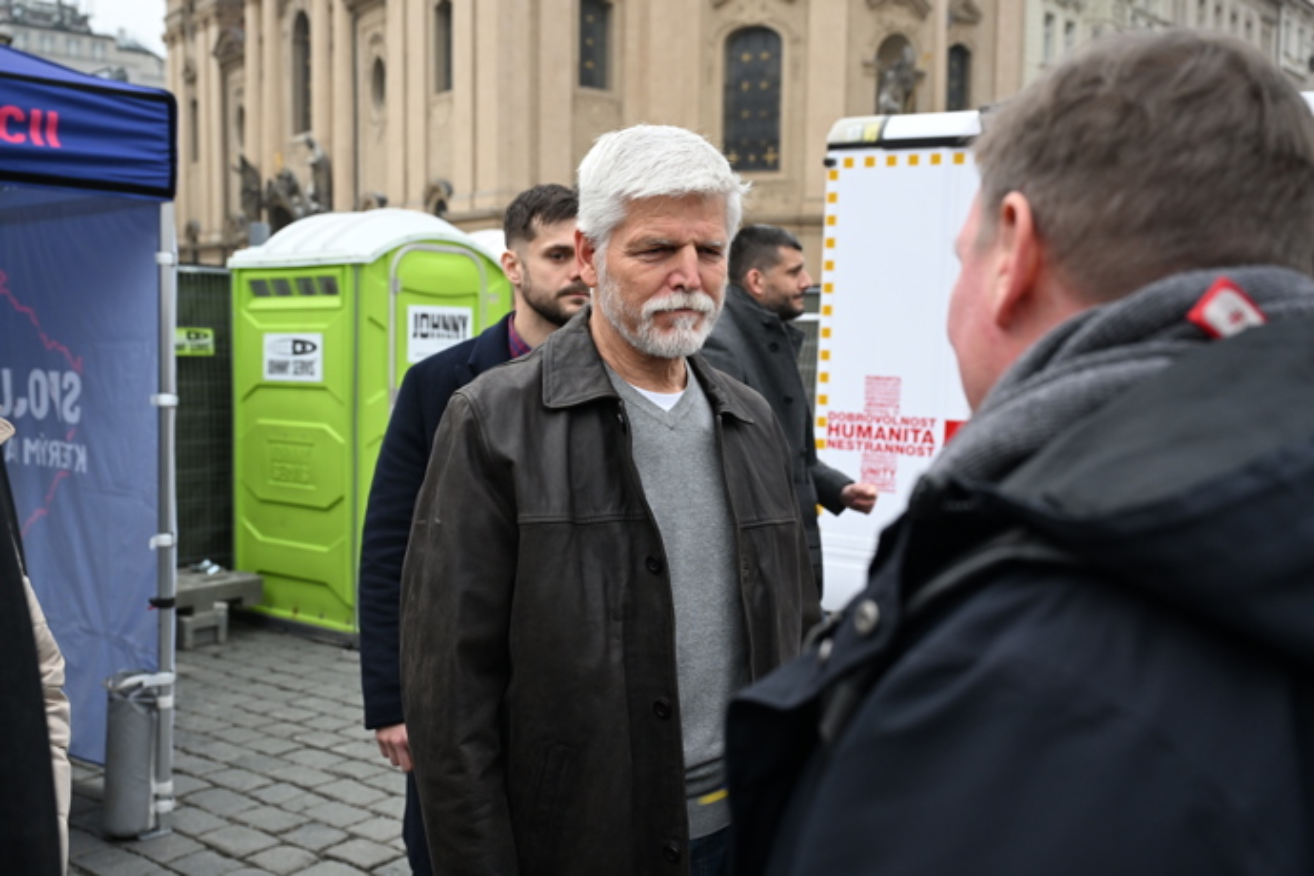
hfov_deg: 53.1
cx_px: 657
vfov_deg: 36.9
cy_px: 438
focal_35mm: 36
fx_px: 1314
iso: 1250
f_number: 4.5
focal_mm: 36
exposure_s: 1/1600
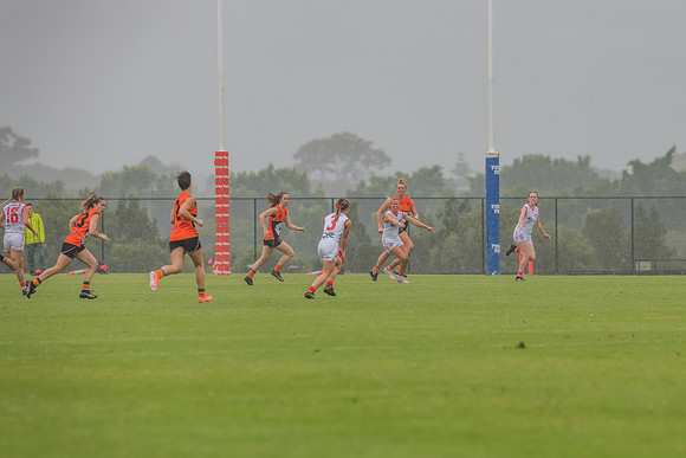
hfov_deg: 5.4
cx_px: 423
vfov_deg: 3.6
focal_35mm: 385
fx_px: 7339
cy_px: 204
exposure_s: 1/2000
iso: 800
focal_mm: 300
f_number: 7.1
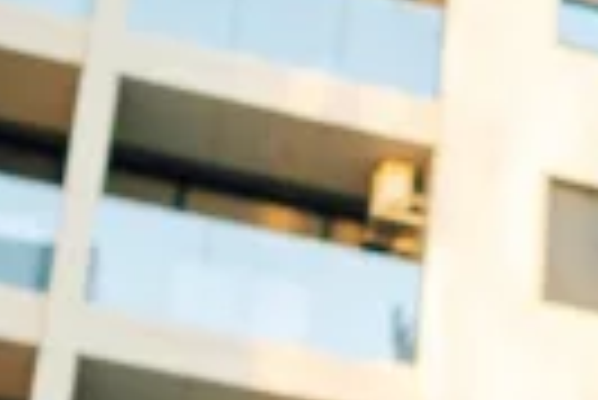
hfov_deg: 12.7
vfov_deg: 8.4
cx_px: 841
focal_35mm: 155
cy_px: 825
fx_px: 2578
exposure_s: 1/800
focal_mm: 35
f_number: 1.4
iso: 125
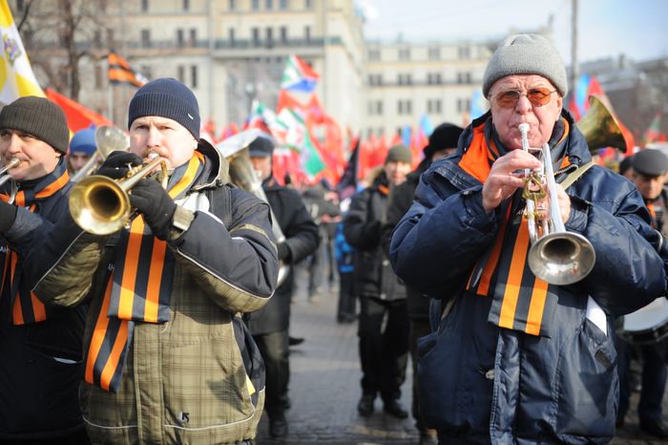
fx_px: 927
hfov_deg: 39.6
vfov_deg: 27.0
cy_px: 222
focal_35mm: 50
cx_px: 334
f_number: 2.8
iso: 400
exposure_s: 1/2000
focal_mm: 50
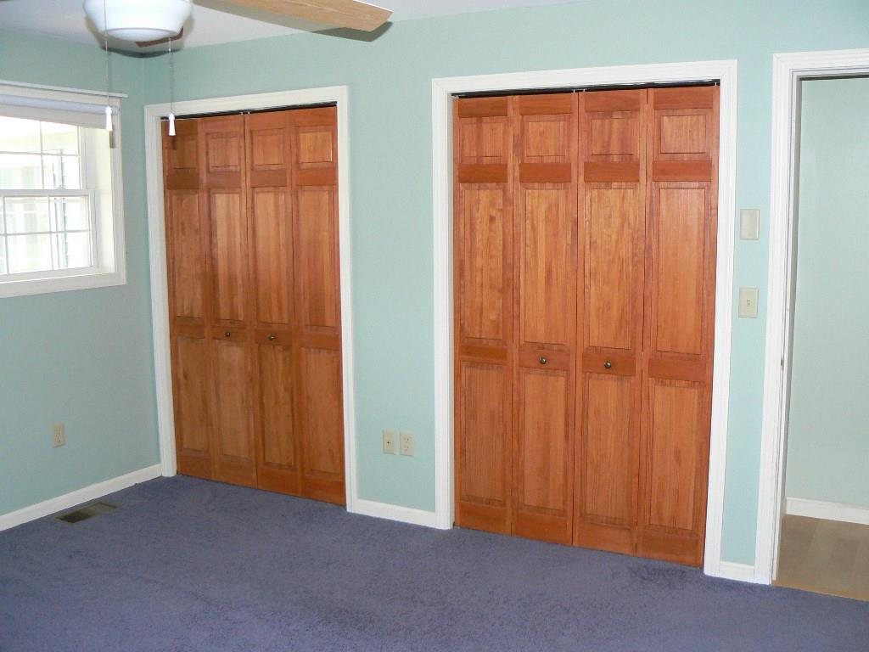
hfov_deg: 51.4
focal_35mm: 36
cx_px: 434
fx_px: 904
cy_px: 326
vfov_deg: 39.7
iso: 200
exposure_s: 1/30
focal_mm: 6
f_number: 2.8
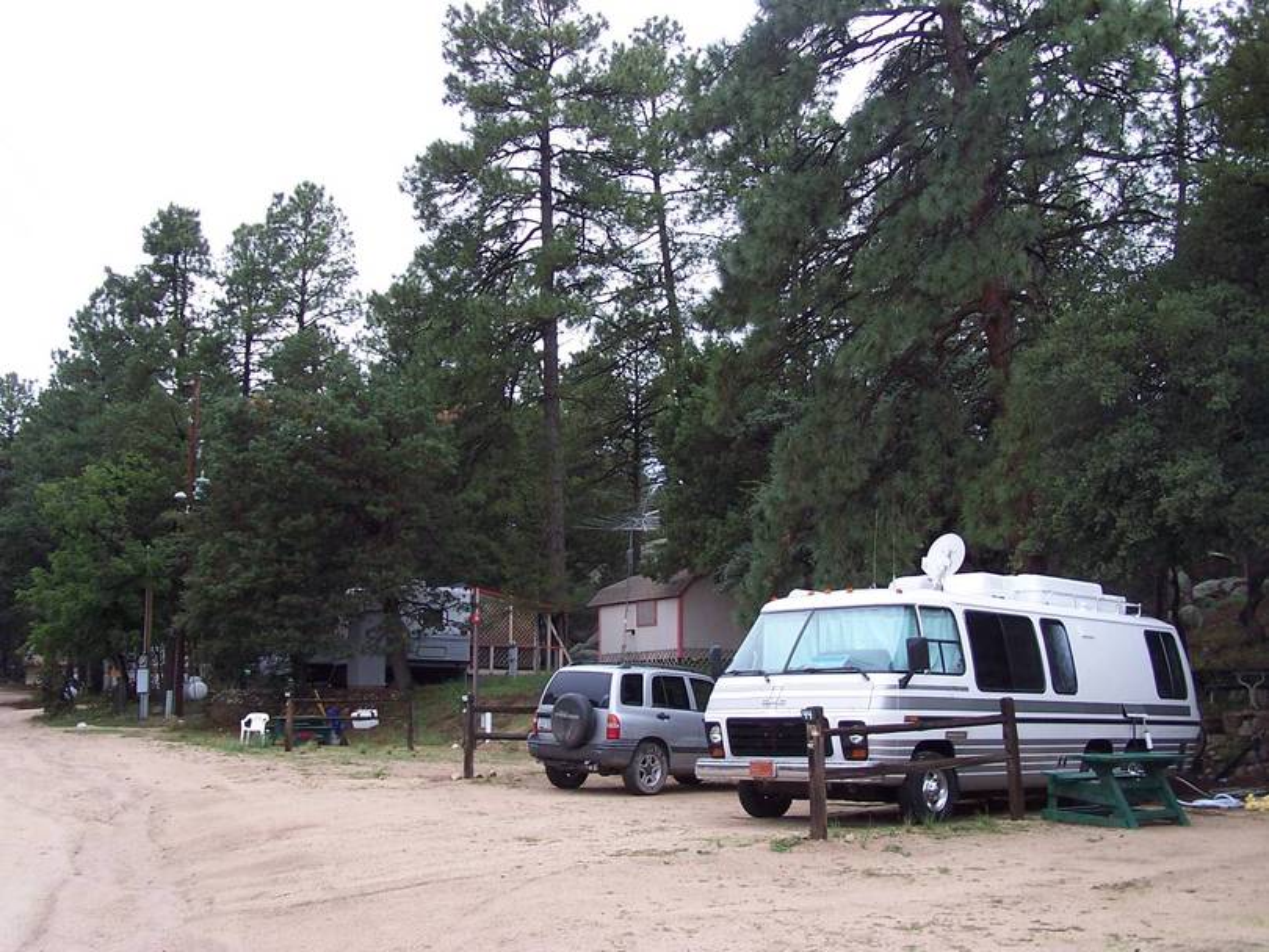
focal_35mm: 43
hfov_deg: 43.8
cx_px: 634
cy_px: 476
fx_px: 1577
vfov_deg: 33.6
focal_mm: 7.1
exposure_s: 1/60
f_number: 2.8
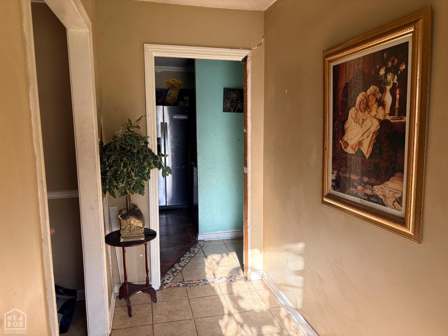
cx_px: 224
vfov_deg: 53.1
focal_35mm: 26
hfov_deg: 67.3
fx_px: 336
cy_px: 168
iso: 125
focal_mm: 5.96
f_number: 1.6
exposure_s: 1/220
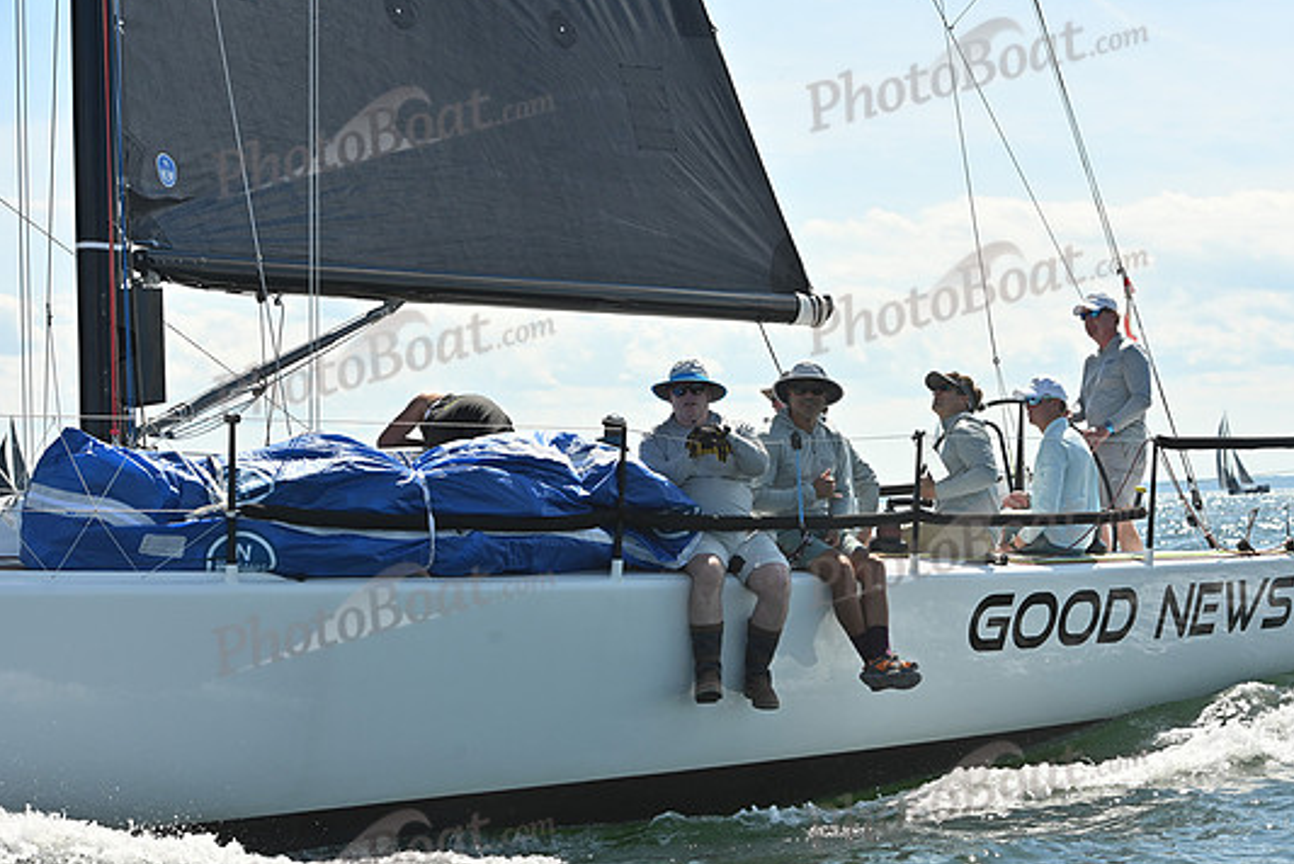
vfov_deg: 15.7
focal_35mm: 87
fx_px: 3129
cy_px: 453
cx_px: 682
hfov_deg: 23.4
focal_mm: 80
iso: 250
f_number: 8
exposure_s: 1/1000
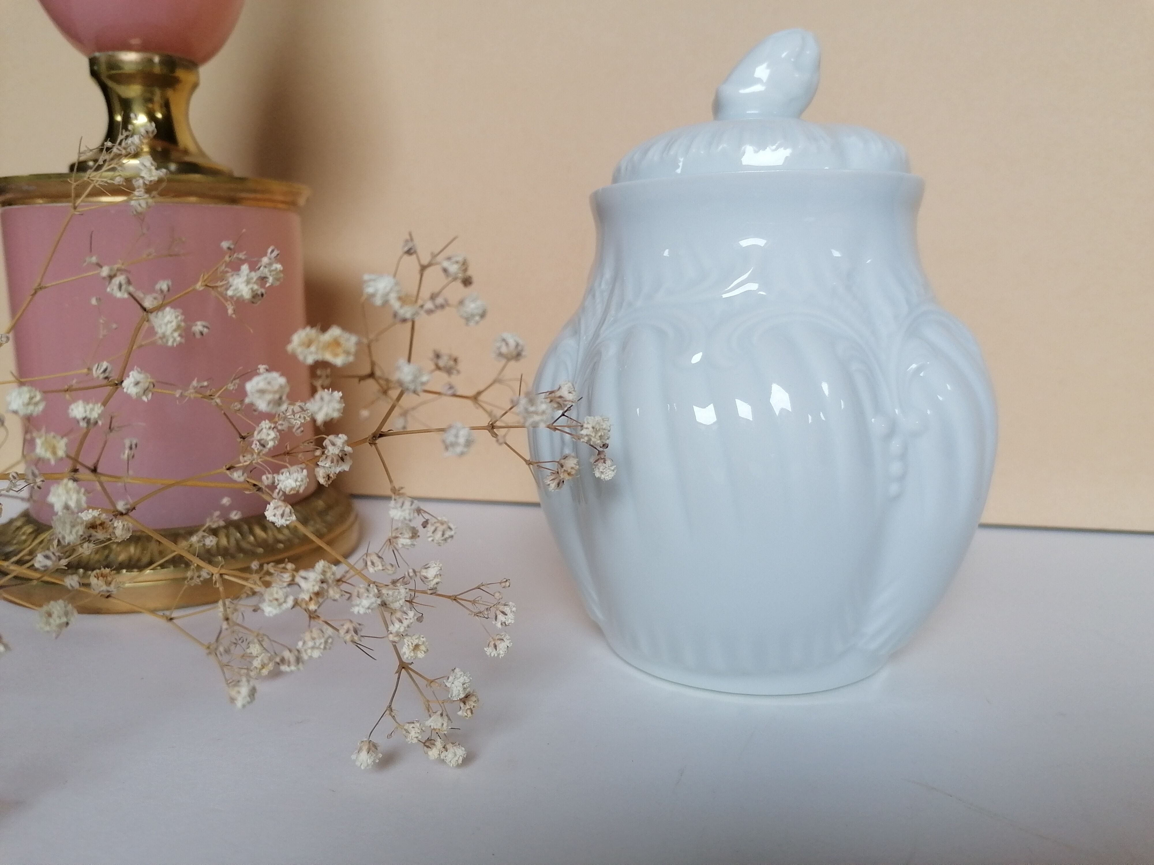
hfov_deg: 65.3
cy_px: 432
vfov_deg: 51.4
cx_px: 577
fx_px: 900
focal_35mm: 27
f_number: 1.8
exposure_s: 1/60
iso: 100
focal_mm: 4.75
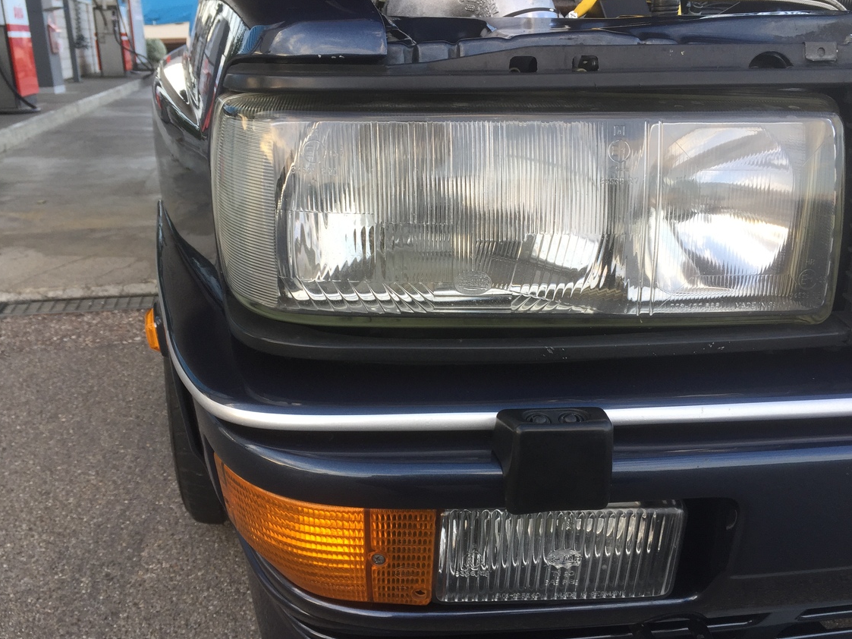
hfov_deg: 58.3
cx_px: 444
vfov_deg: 45.4
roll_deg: -1.7
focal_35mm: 31
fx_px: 763
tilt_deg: -20.3
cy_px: 326
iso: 32
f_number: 2.2
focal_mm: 4.15
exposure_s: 1/100
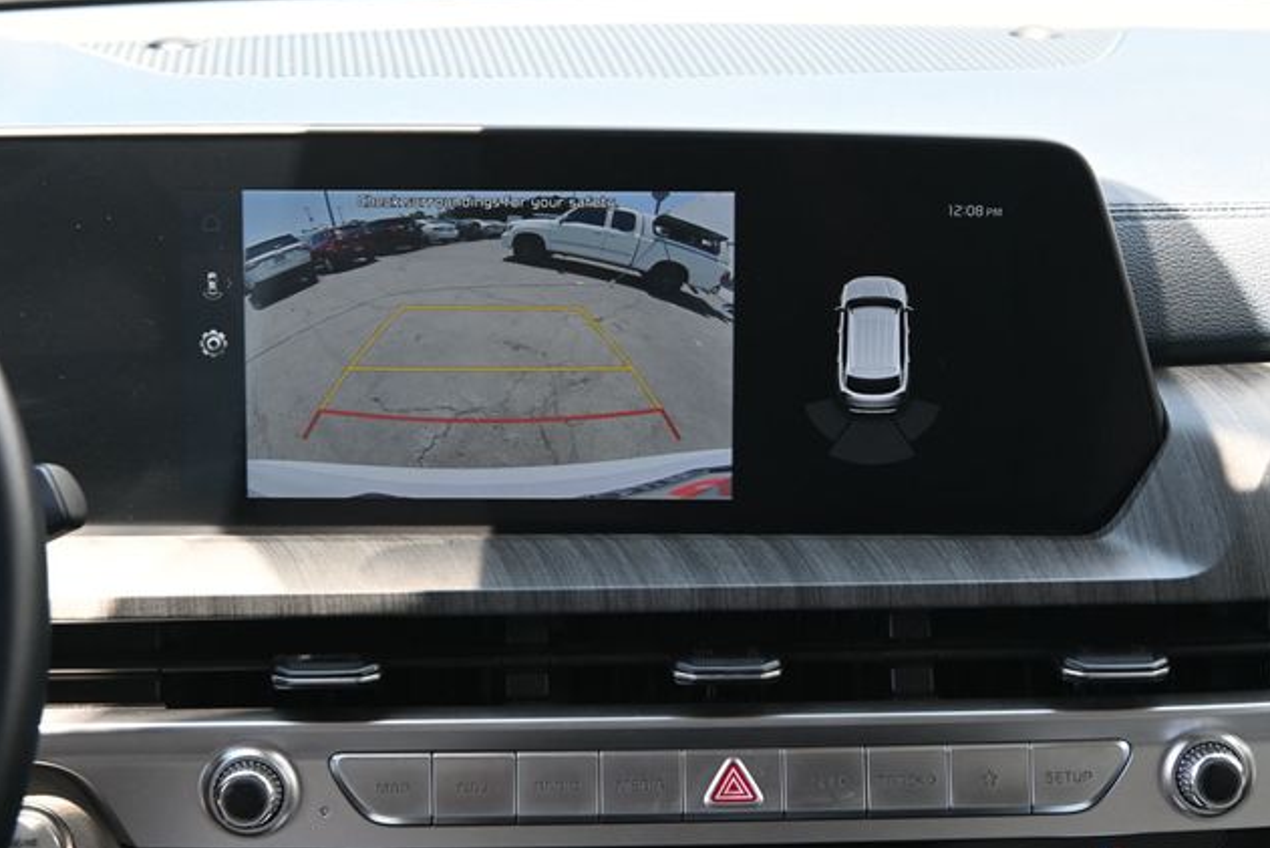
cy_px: 421
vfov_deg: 18.0
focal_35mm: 76
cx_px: 632
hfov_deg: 26.6
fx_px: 2682
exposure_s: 1/125
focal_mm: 50
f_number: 6.3
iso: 900
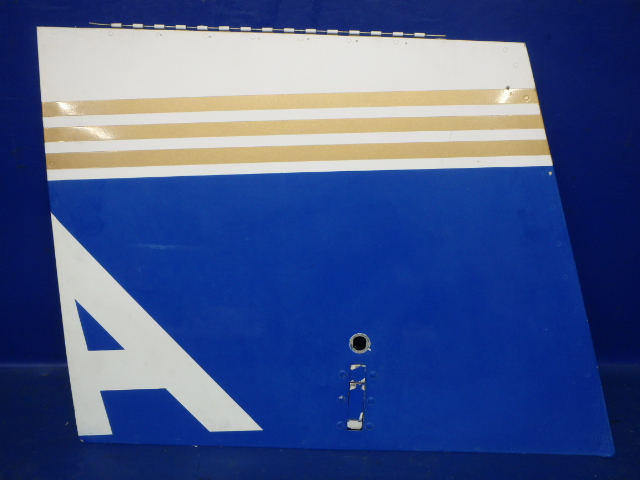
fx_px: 518
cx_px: 320
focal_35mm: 28
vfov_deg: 49.7
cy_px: 240
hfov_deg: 63.4
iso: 250
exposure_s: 1/30
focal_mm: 5
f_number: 3.9
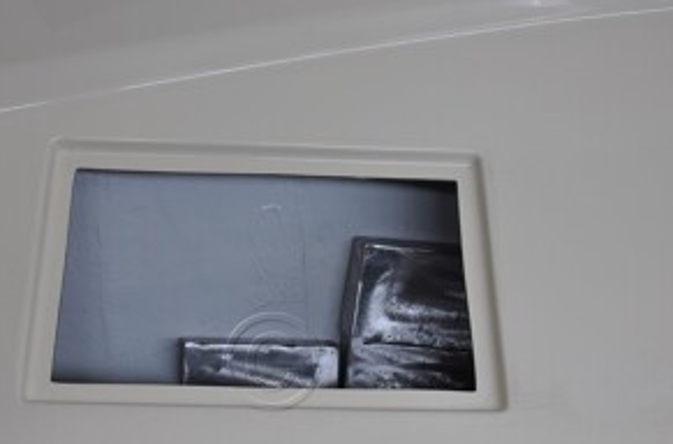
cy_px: 213
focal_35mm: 52
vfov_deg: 25.8
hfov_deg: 38.2
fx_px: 969
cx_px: 273
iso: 400
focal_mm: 24
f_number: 5.6
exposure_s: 1/125
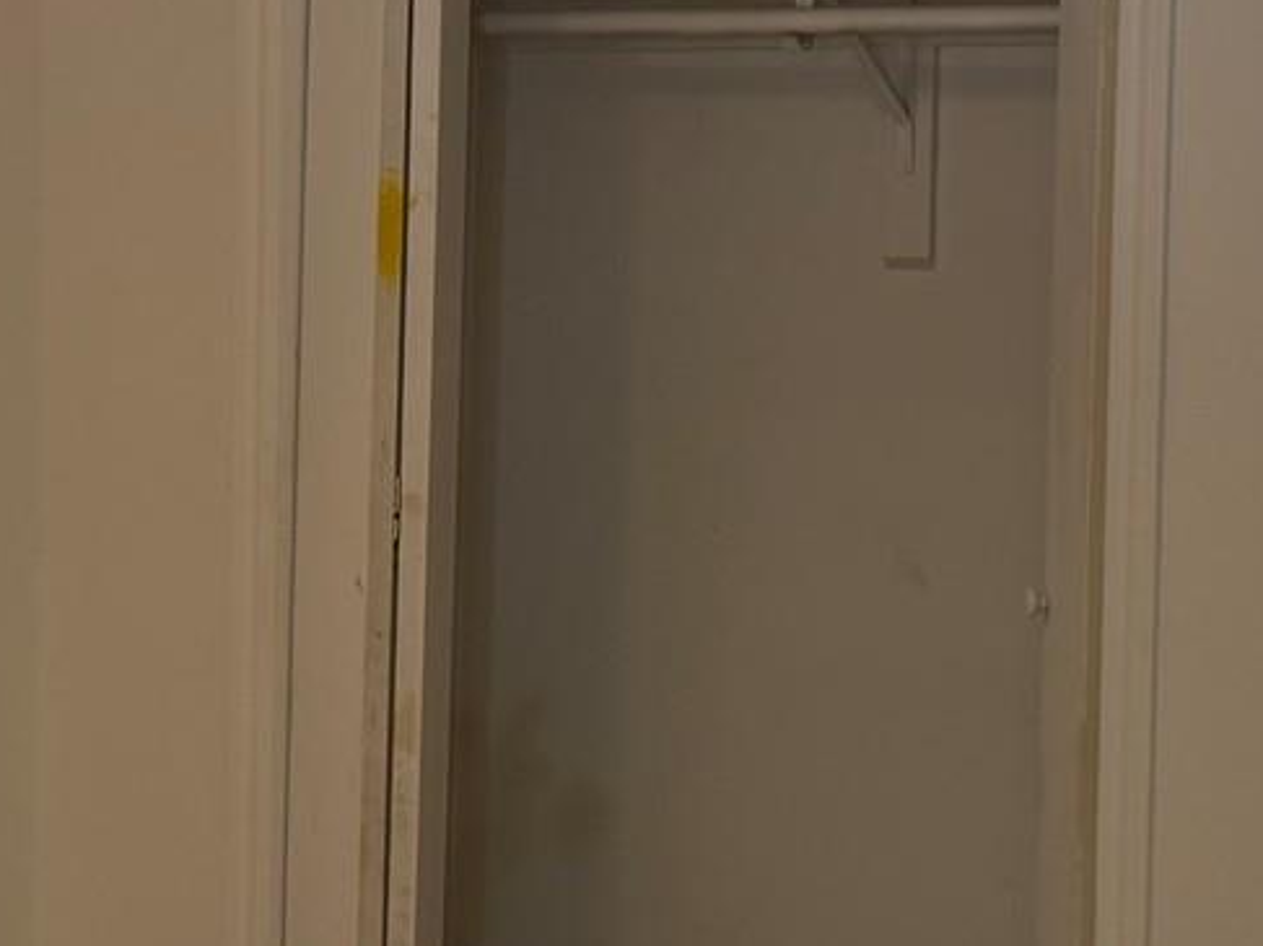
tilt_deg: -2.9
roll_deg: -0.7
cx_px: 630
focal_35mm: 101
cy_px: 399
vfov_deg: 14.6
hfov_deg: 19.5
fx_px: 3684
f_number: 1.78
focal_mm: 6.76
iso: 125
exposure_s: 1/60
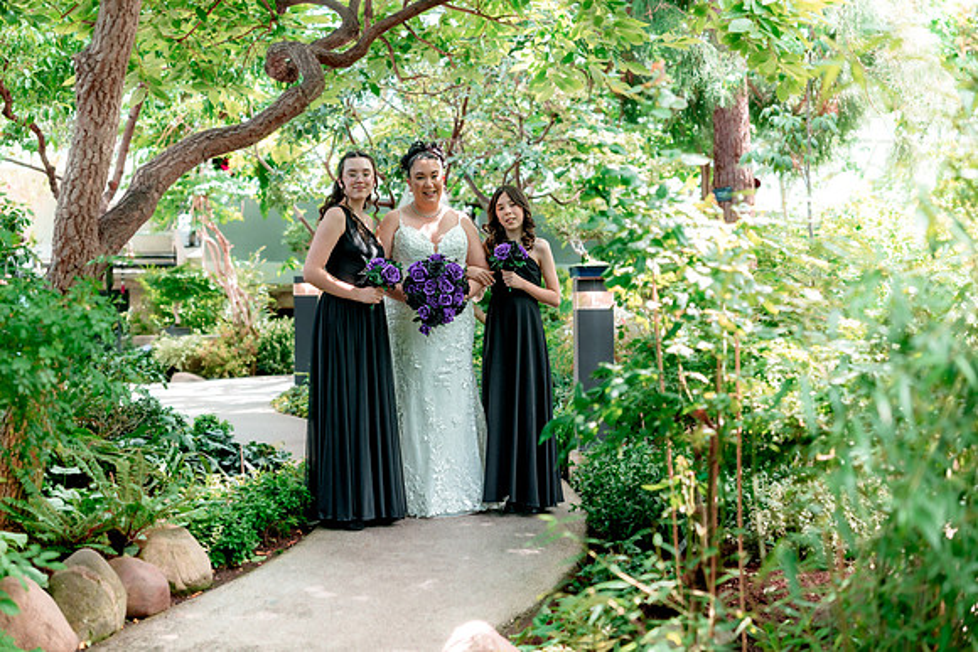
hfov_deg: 39.6
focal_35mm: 50
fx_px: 1359
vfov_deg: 27.0
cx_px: 489
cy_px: 326
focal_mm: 50
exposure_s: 1/400
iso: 500
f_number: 2.5
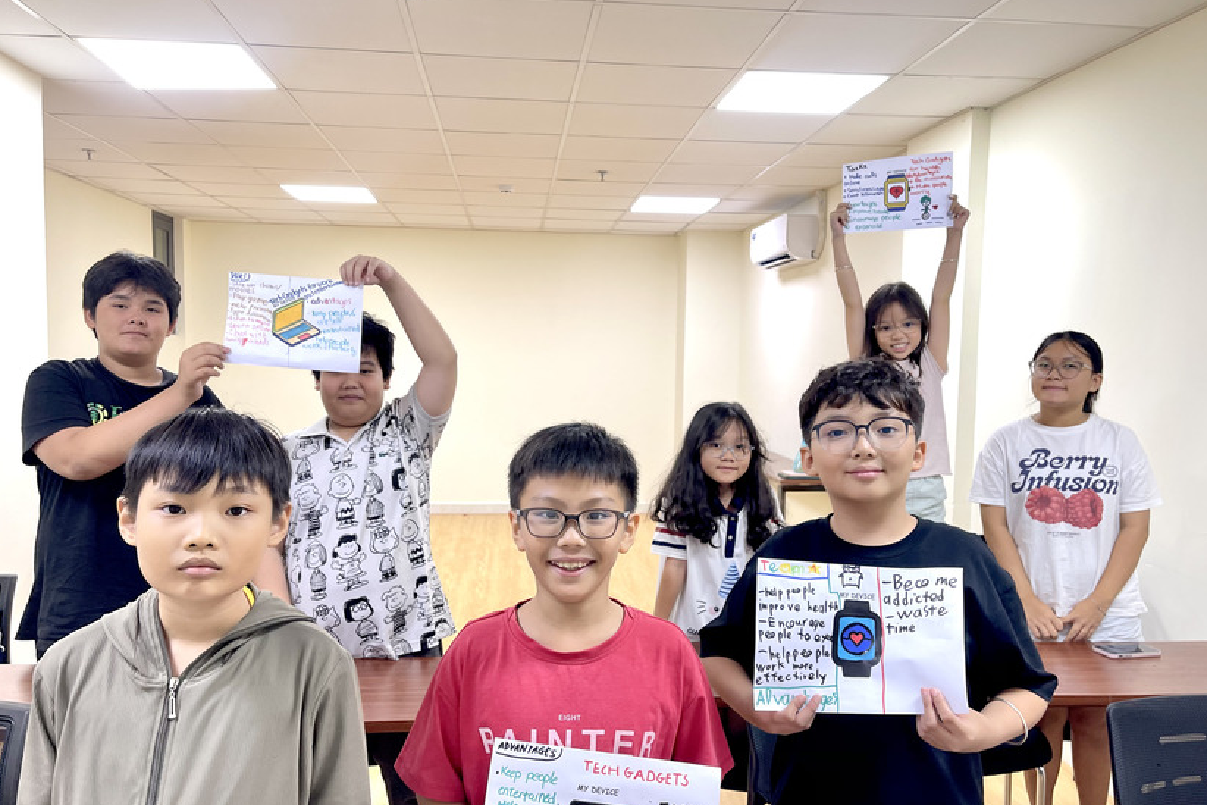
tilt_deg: -4.8
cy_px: 426
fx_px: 905
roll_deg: -1.6
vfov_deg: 47.9
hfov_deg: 67.4
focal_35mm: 27
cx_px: 609
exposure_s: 1/100
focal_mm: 5.1
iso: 100
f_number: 1.6
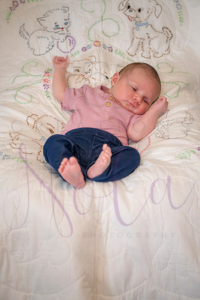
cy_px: 150
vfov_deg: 39.6
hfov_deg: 27.0
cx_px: 100
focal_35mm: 50
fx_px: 417
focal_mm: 50
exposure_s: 1/60
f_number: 4
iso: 800
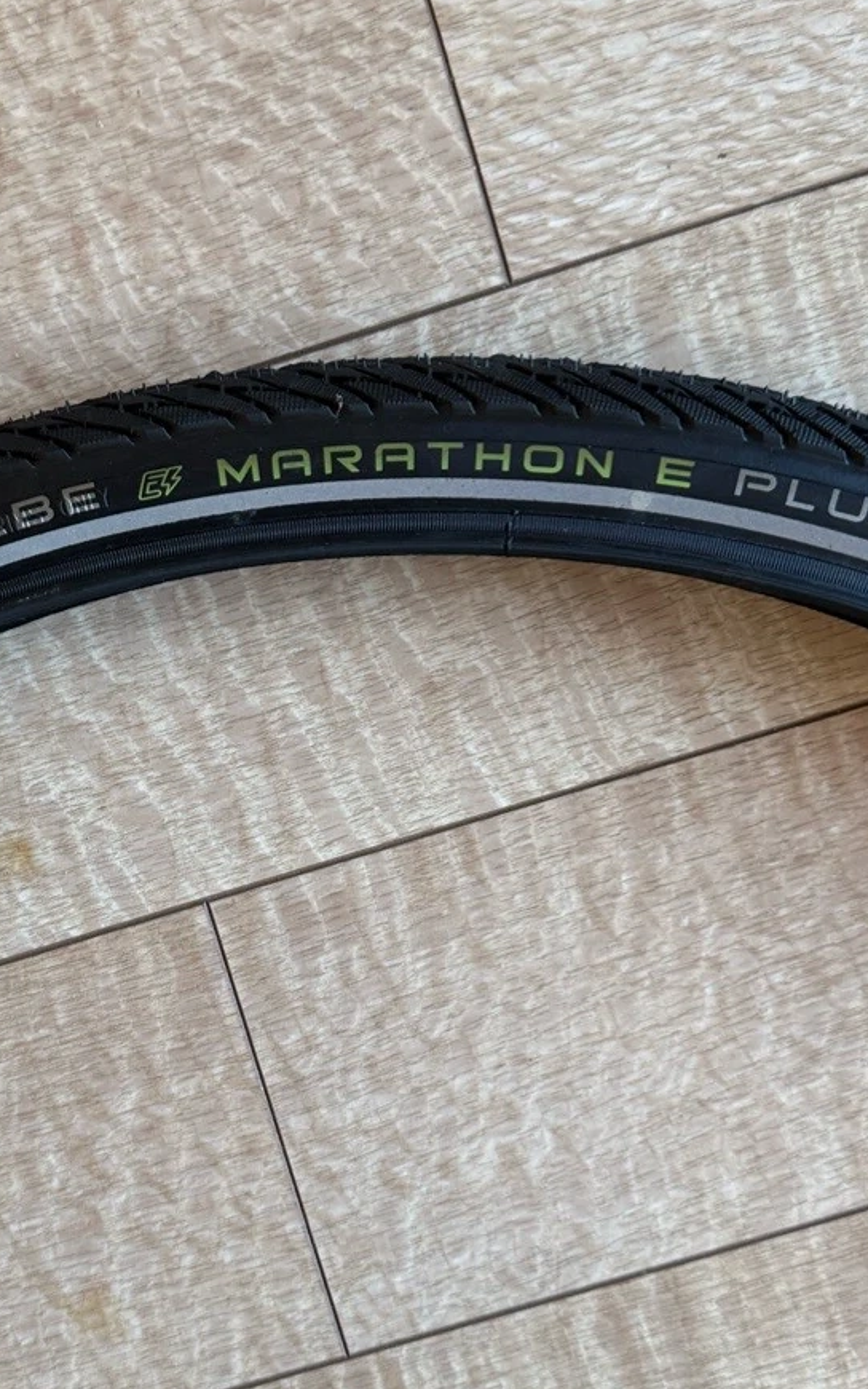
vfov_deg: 50.4
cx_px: 314
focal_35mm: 39
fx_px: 1476
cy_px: 733
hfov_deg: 32.6
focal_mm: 6.76
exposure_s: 1/68
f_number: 1.78
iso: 200
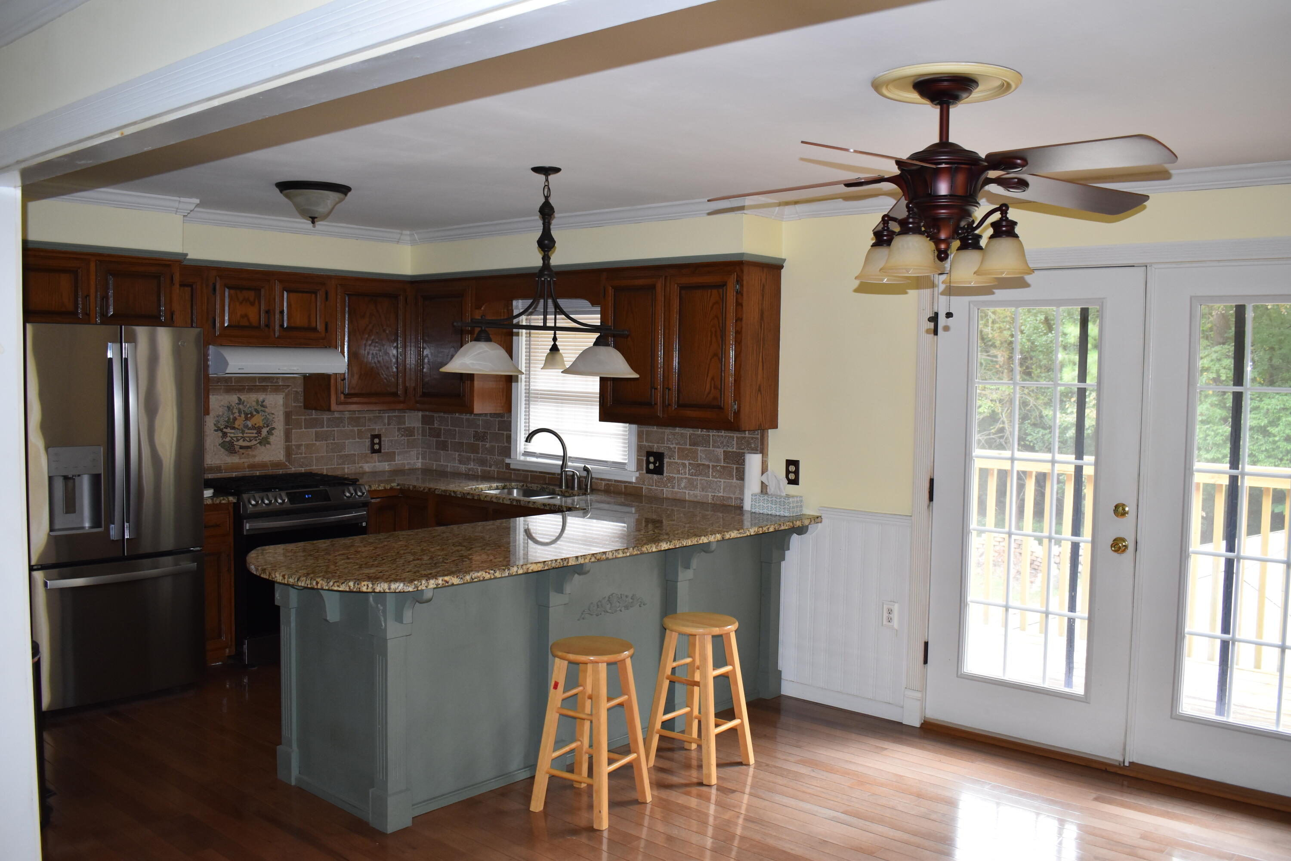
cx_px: 646
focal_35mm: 32
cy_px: 430
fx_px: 1130
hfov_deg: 59.5
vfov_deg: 41.7
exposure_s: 1/80
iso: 800
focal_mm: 21
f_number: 4.5
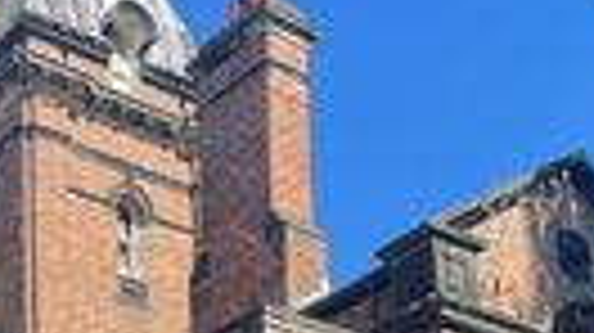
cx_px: 189
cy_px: 576
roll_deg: +2.8
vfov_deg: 12.9
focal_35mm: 86
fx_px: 1353
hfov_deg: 24.6
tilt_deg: +12.0
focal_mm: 4.2
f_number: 1.6
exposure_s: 1/1319
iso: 32
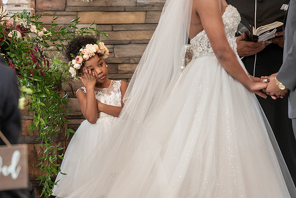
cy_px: 94
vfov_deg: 5.3
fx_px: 2119
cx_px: 110
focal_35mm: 258
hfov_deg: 8.0
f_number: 4
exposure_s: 1/200
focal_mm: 198
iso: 2000
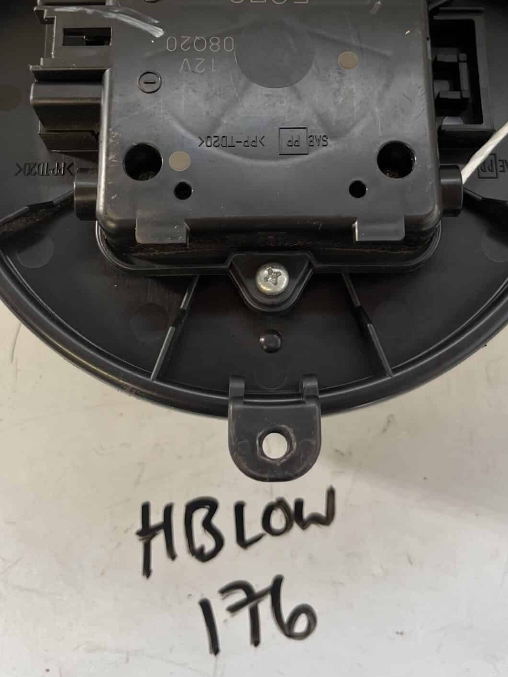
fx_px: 920
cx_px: 299
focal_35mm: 47
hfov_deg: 30.8
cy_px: 186
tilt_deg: -73.0
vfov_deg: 39.5
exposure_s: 1/105
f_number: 1.6
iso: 125
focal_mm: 5.1
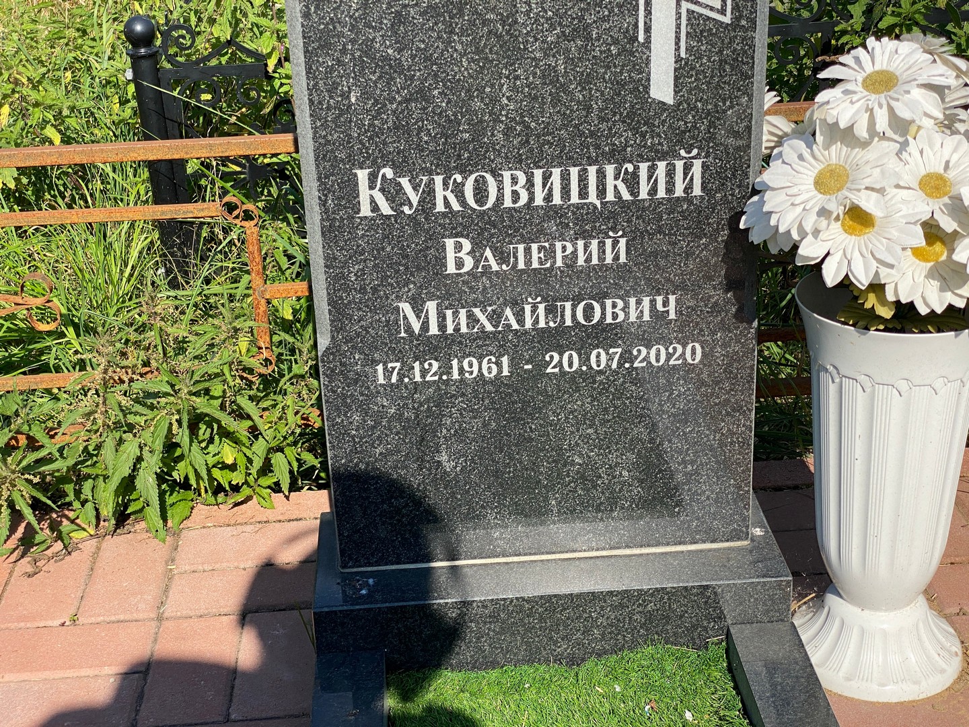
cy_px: 364
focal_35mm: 52
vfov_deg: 28.0
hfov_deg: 36.8
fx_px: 1456
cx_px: 484
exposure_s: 1/1065
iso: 20
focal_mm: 6
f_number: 2
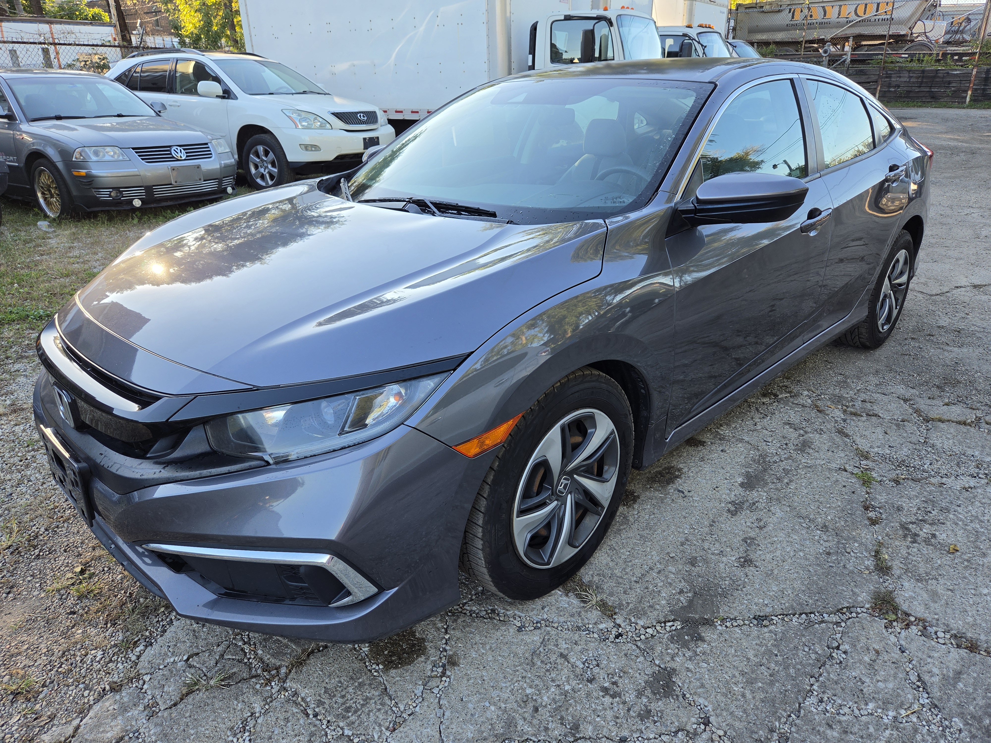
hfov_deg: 73.9
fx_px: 658
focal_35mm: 23
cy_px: 372
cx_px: 496
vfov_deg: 58.9
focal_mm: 5.4
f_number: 1.8
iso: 50
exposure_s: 1/359
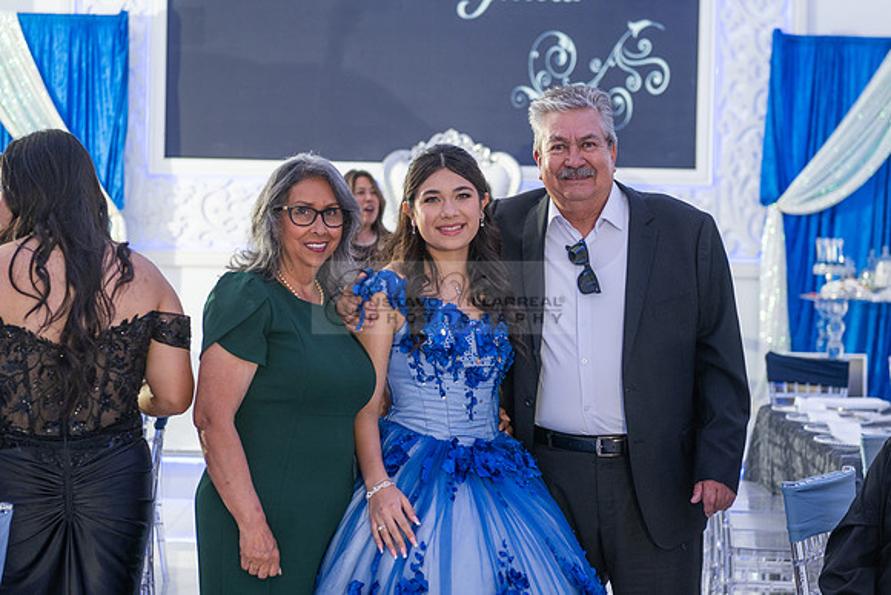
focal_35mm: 76
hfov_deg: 26.7
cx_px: 451
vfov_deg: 18.0
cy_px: 294
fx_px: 1877
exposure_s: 1/200
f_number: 3.5
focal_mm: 62
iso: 640
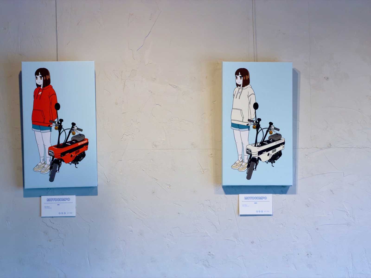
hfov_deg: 19.6
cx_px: 186
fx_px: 1072
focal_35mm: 100
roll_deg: +0.2
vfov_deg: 14.8
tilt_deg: +3.8
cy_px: 139
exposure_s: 1/100
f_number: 2.8
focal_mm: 16.89
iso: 160
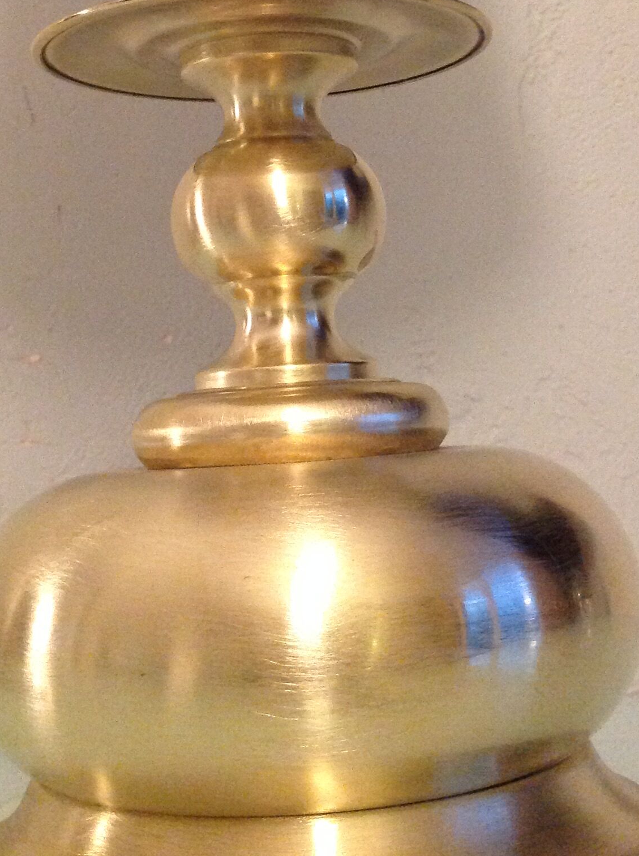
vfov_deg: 31.3
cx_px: 311
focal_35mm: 60
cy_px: 149
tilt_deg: +12.7
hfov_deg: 24.3
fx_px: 1481
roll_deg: +4.3
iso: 500
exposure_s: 1/17
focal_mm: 4.28
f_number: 2.4
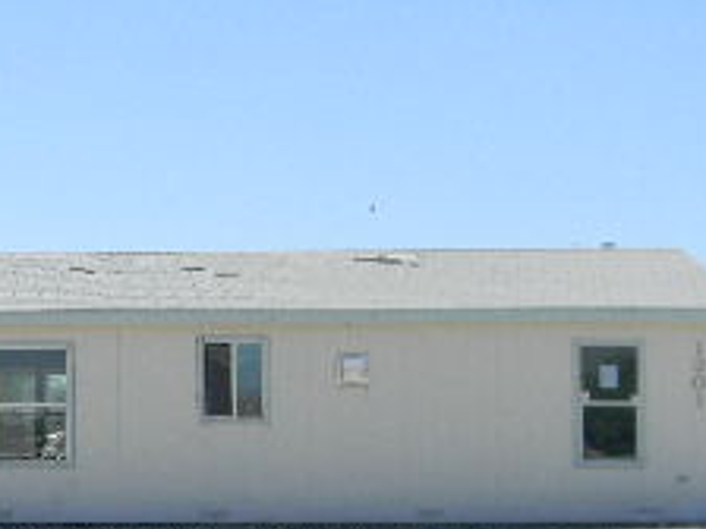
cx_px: 16
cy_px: 422
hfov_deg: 16.5
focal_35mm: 117
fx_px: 2386
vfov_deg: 12.6
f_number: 7.6
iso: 80
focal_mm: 7.3
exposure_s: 1/233
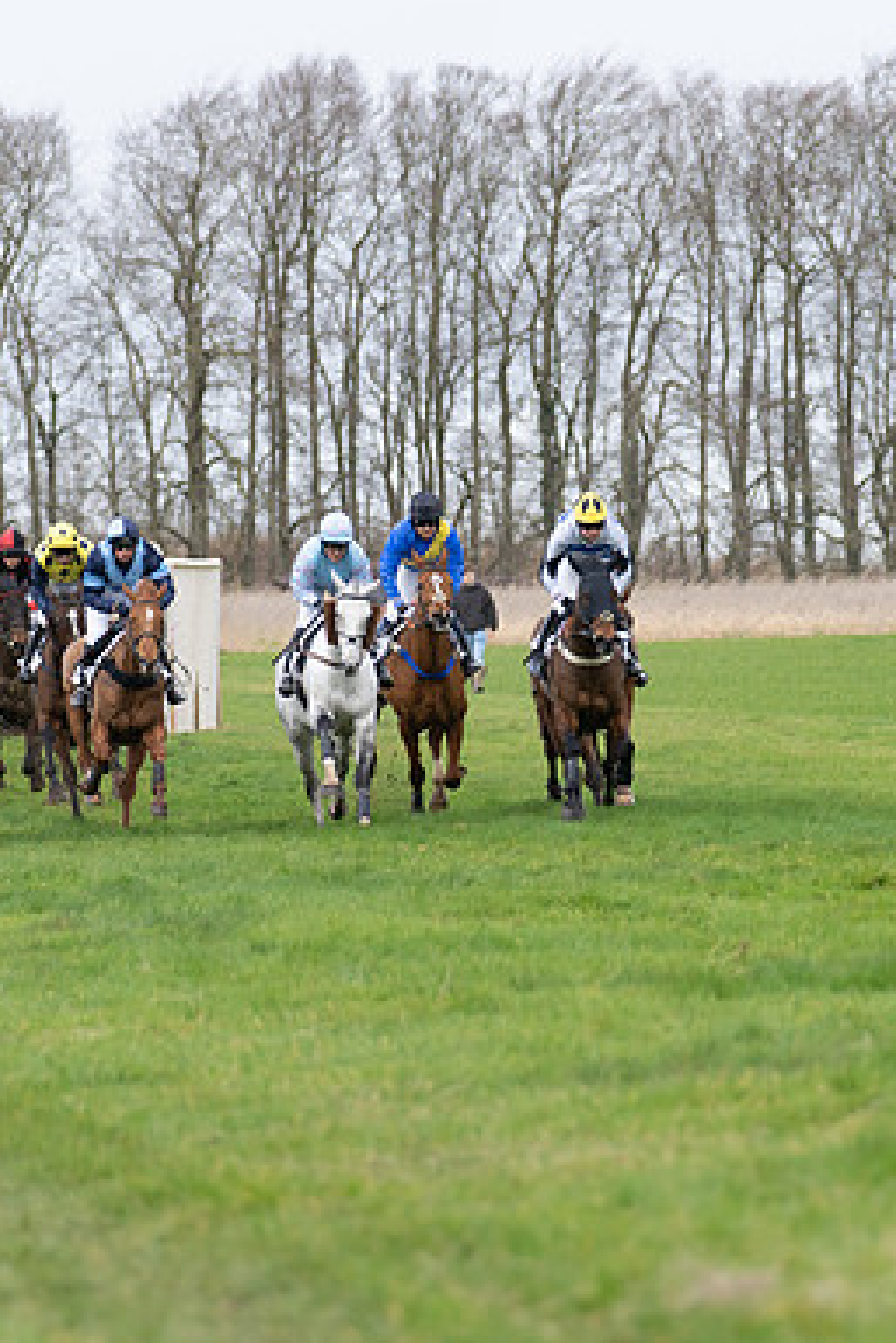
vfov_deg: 5.2
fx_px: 14732
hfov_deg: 3.5
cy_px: 672
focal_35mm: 395
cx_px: 467
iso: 500
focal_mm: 175
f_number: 4
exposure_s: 1/1250
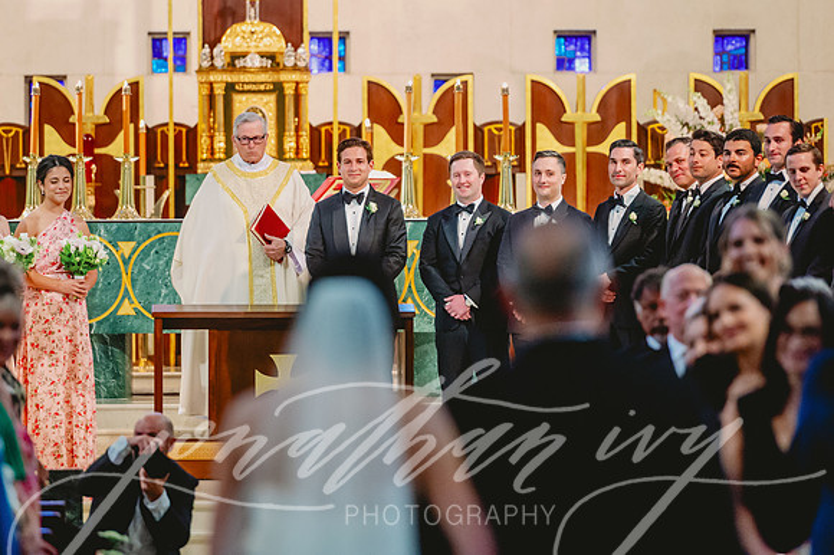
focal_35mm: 268
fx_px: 6199
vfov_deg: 5.1
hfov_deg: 7.7
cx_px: 417
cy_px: 184
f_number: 2.8
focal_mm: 200
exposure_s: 1/160
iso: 3200
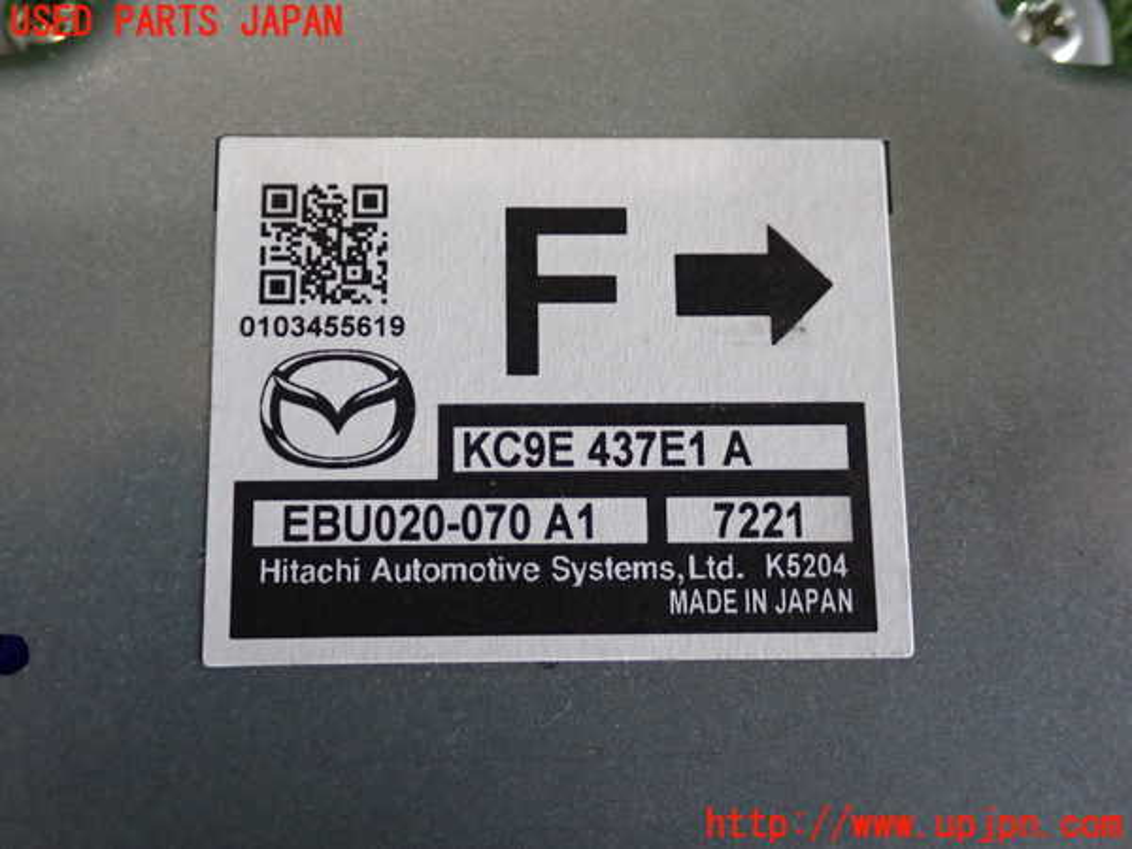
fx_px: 1439
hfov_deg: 42.9
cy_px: 424
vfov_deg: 32.9
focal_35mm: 44
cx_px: 566
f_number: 2.9
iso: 400
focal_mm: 7.84
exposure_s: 1/80
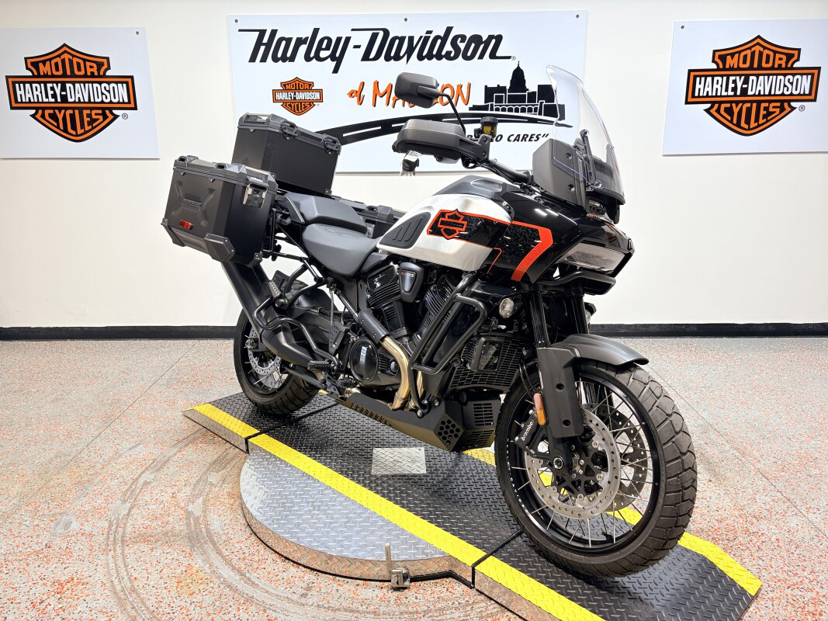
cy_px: 310
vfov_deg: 53.1
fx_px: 622
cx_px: 414
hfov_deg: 67.3
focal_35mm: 26
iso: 50
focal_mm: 5.96
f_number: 1.6
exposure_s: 1/120
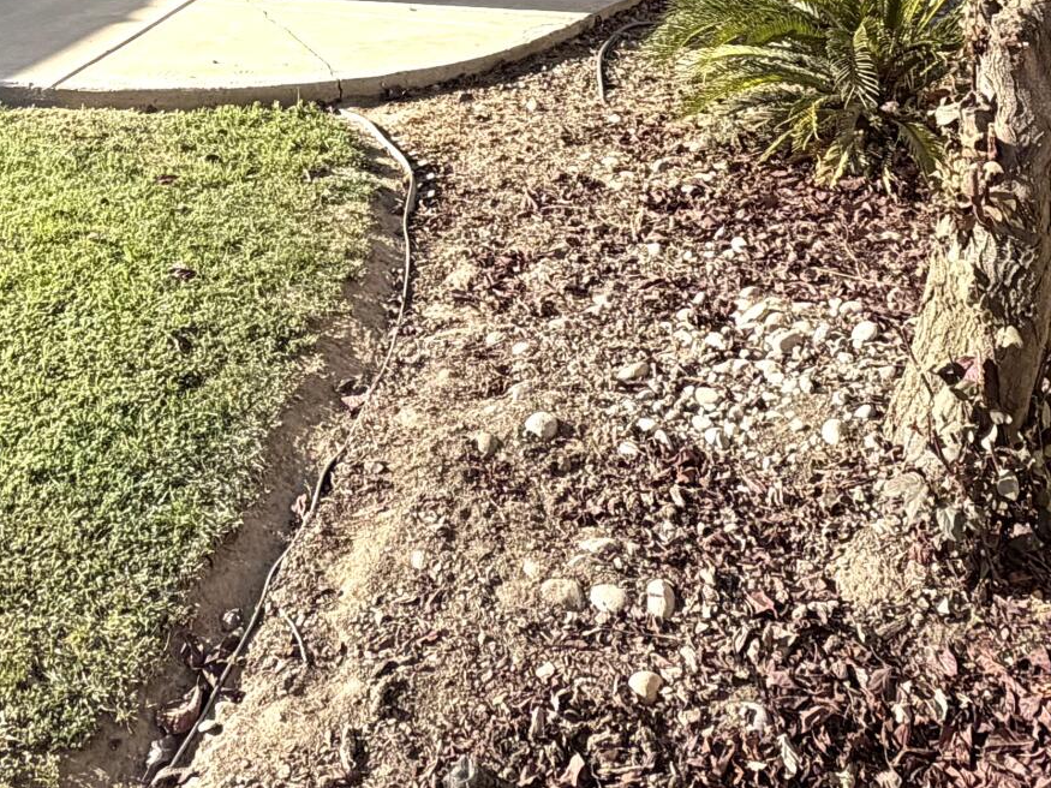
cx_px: 566
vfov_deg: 25.1
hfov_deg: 39.6
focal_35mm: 48
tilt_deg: -2.2
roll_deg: -1.2
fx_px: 1457
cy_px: -299
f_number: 2.2
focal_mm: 2.22
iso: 40
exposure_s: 1/770
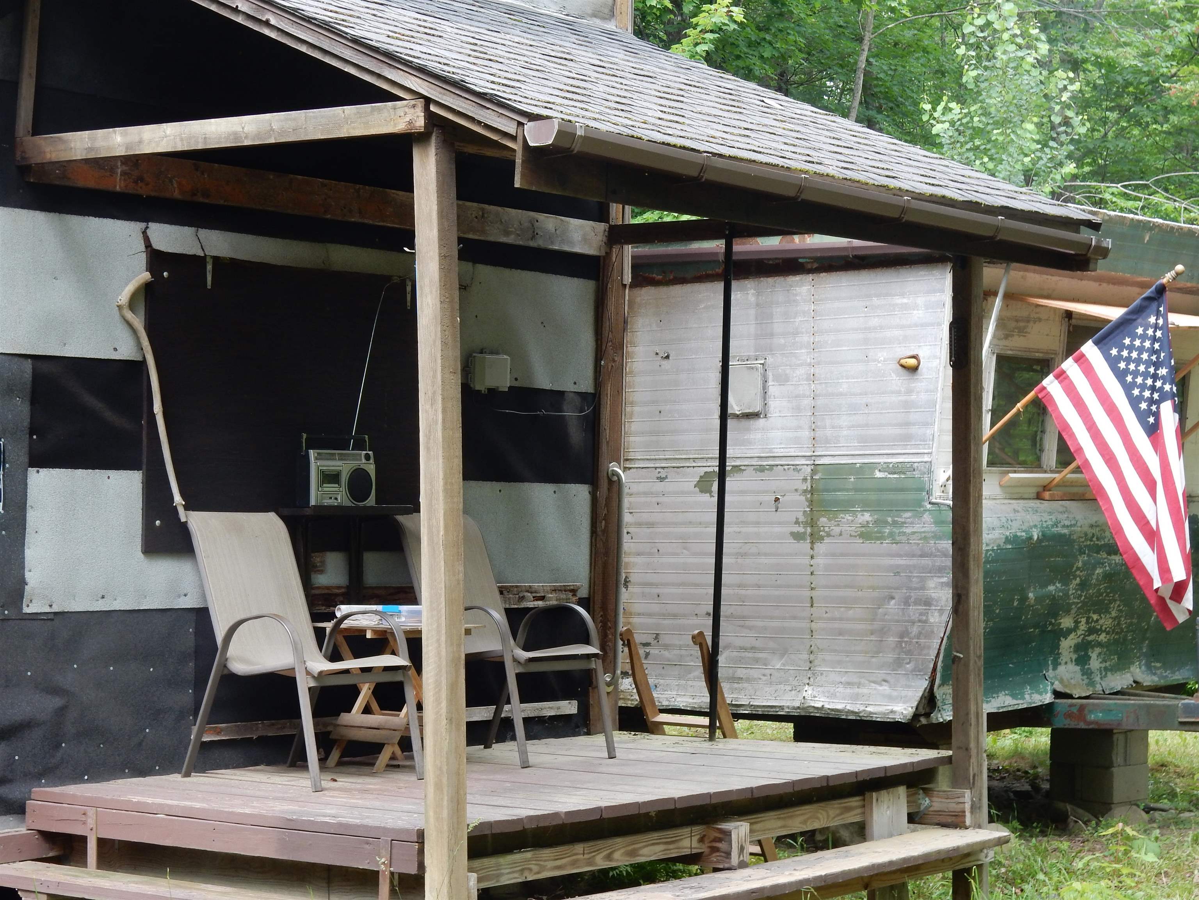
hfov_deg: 27.4
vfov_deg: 20.7
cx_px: 600
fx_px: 2459
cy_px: 450
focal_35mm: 71
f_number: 4.8
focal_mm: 12.6
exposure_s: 1/40
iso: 125
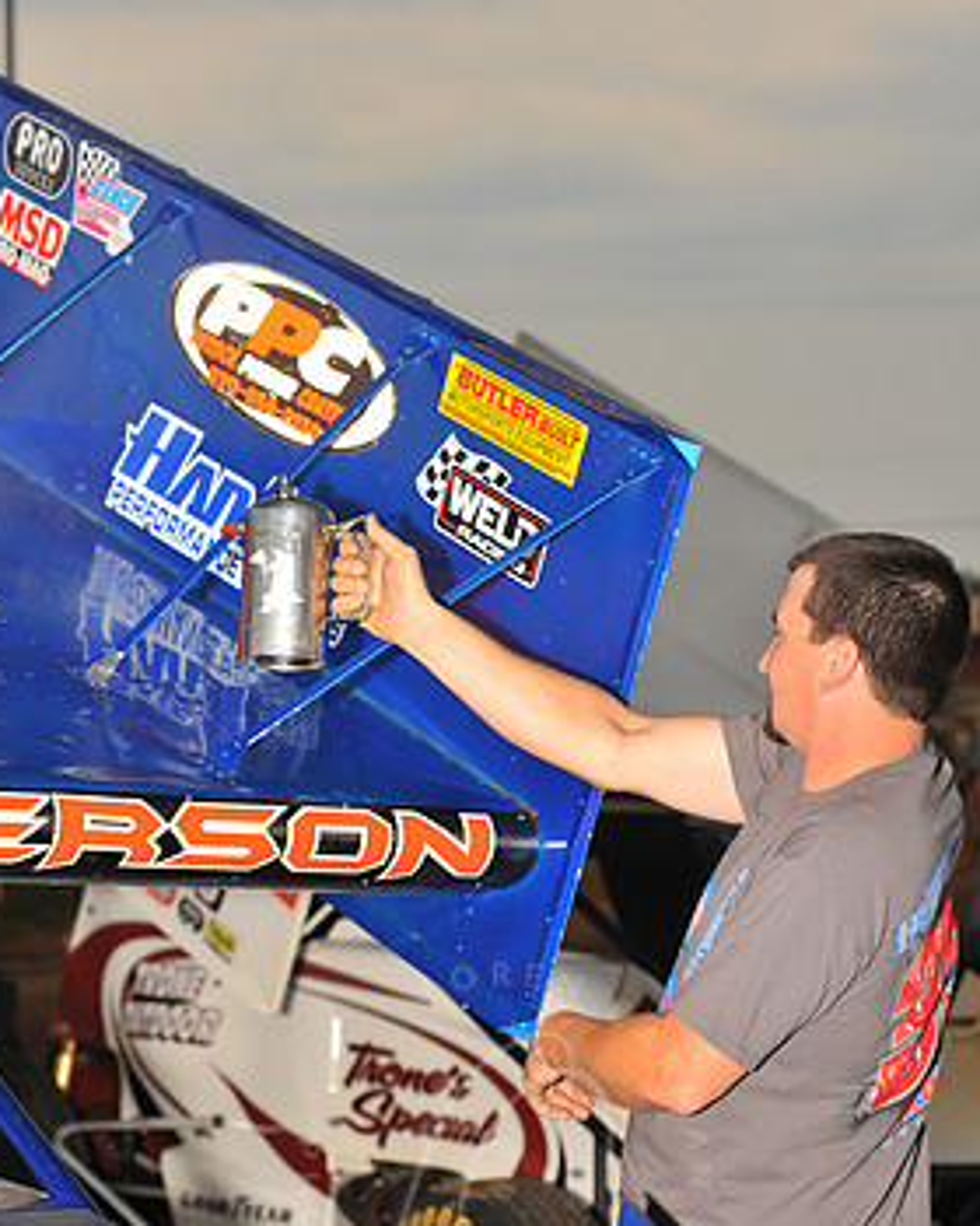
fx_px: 4024
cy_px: 732
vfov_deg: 17.3
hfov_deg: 13.9
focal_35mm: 111
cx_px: 502
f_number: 6.3
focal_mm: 92
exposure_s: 1/320
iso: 500
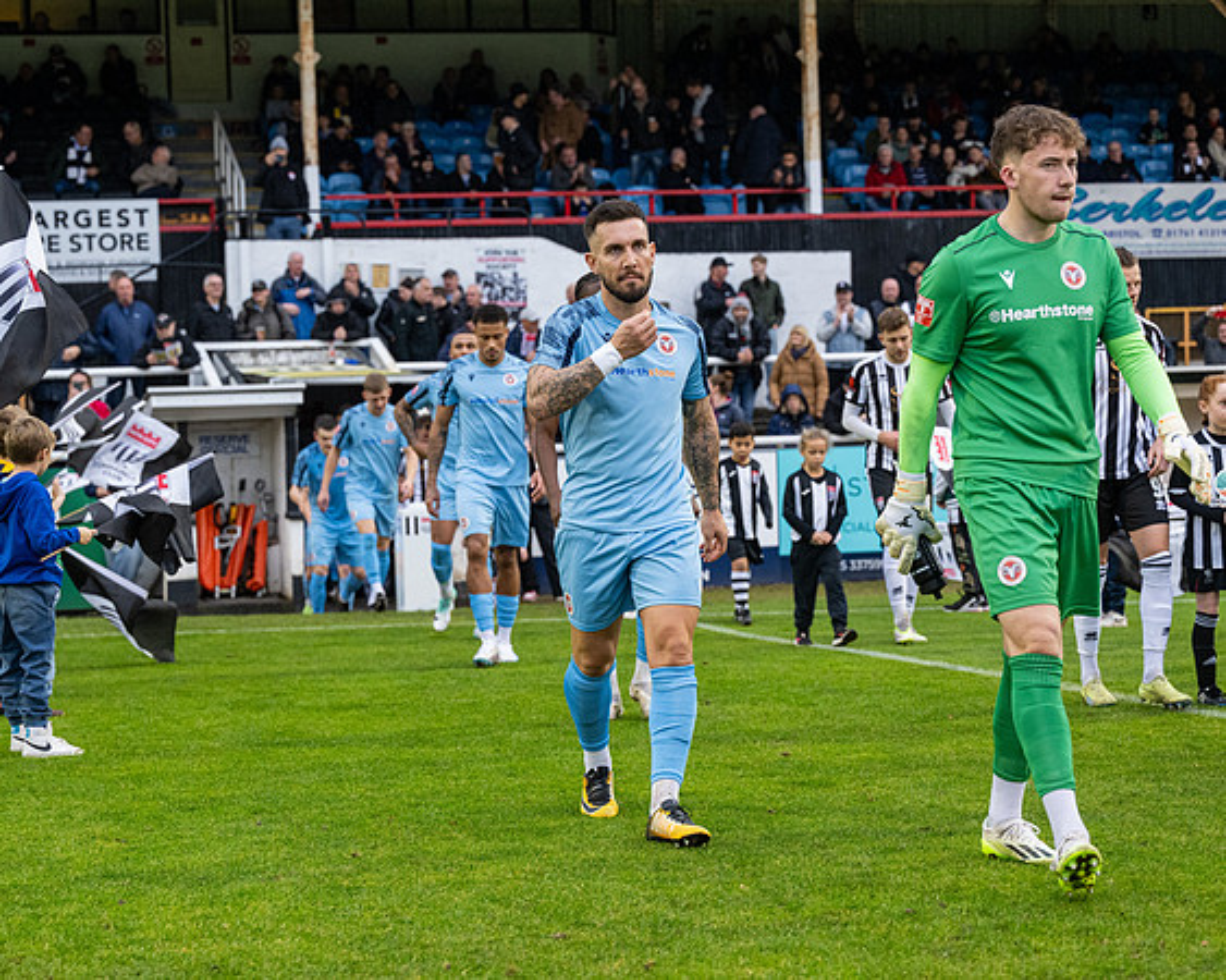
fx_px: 2859
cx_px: 630
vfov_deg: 19.4
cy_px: 490
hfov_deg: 24.2
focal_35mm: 79
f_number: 4
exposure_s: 1/400
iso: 2000
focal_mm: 70
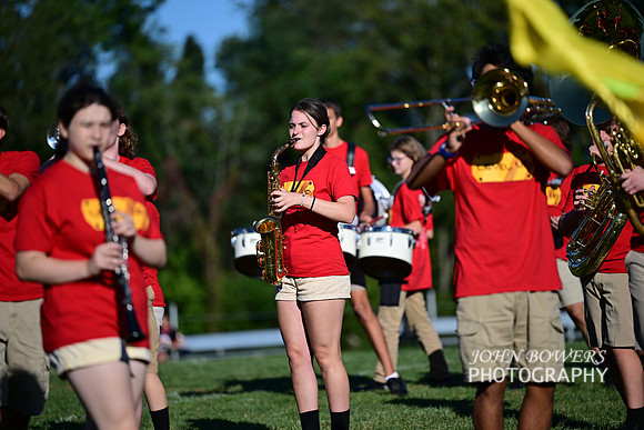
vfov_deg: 6.9
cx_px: 322
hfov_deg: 10.3
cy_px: 215
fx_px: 3578
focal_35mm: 200
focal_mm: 200
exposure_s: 1/2000
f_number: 2.8
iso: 90
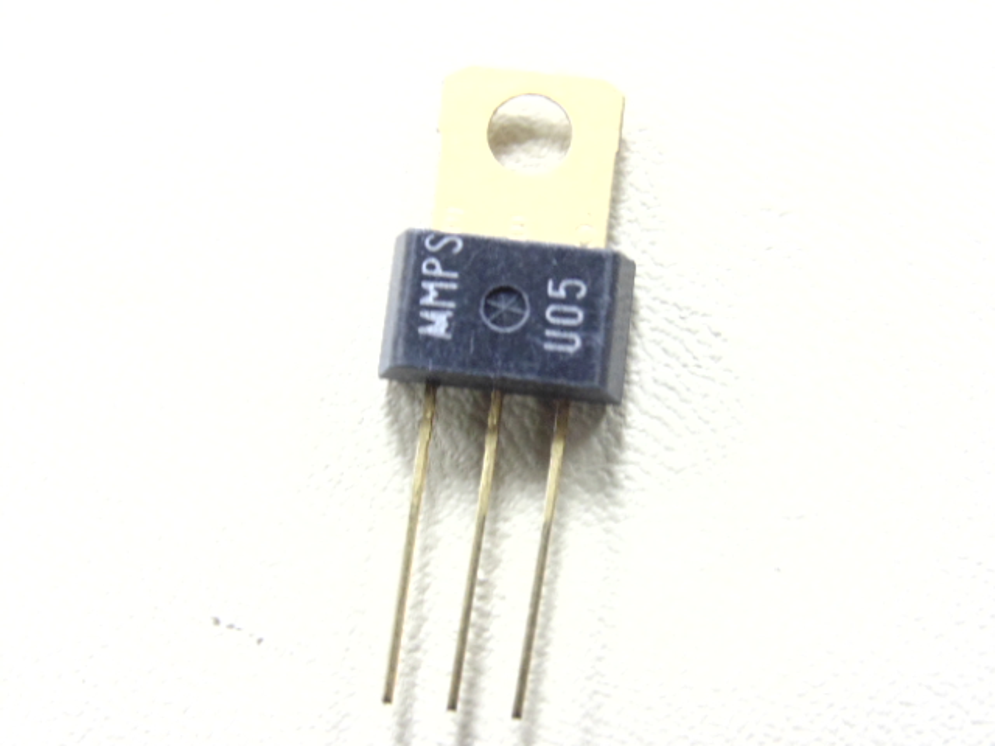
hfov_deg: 29.8
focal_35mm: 65
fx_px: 1868
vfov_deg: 22.6
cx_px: 498
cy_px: 373
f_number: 4.1
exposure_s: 1/20
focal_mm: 11.7
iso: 400
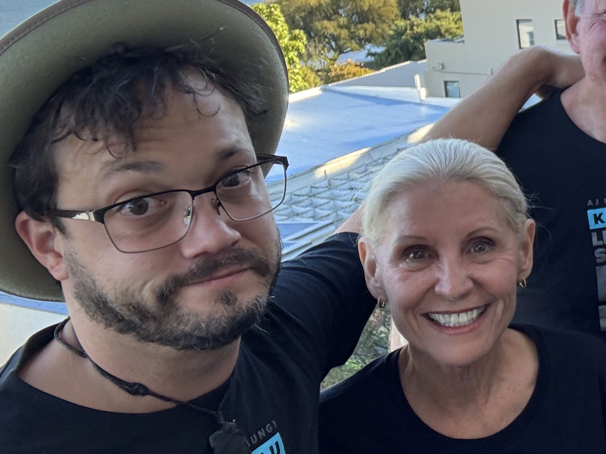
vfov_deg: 24.3
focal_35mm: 60
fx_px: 1050
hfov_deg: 28.8
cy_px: 162
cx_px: 687
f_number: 1.9
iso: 40
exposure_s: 1/121
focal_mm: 2.69
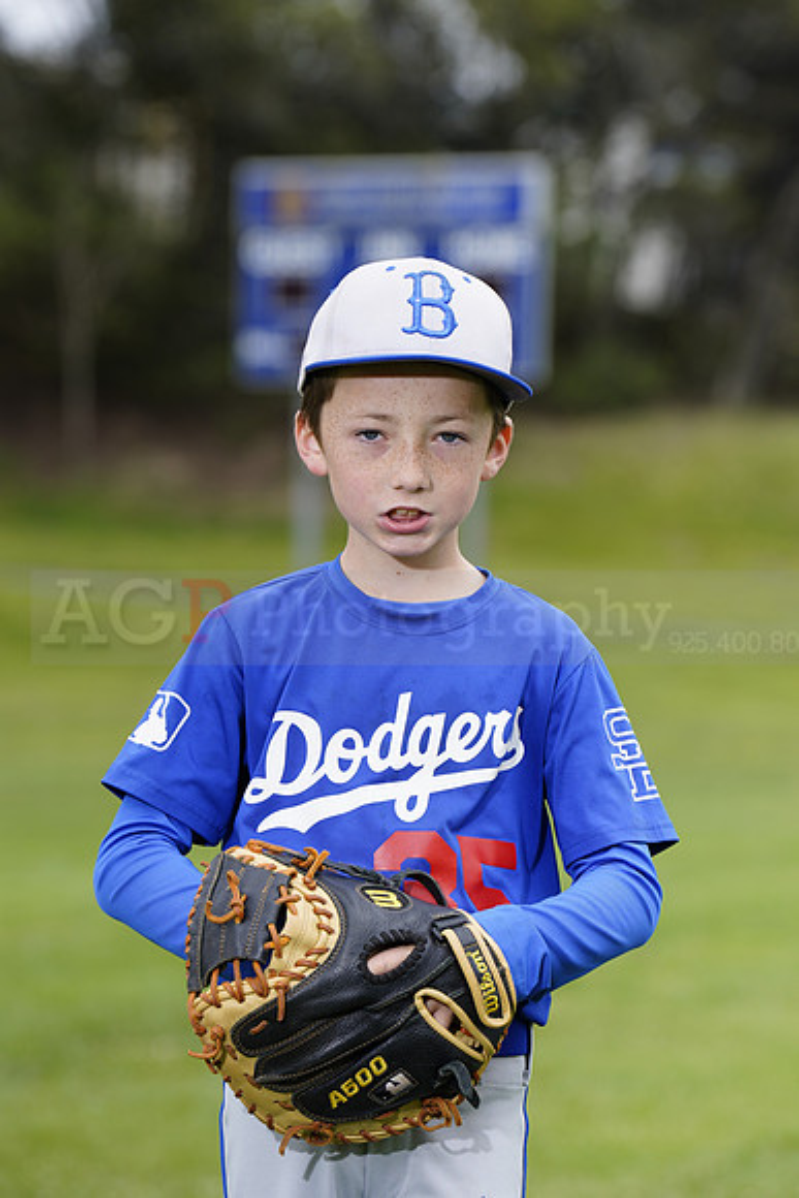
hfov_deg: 7.2
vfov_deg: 10.8
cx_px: 400
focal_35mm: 191
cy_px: 599
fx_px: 6354
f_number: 6.3
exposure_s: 1/250
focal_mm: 191
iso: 100
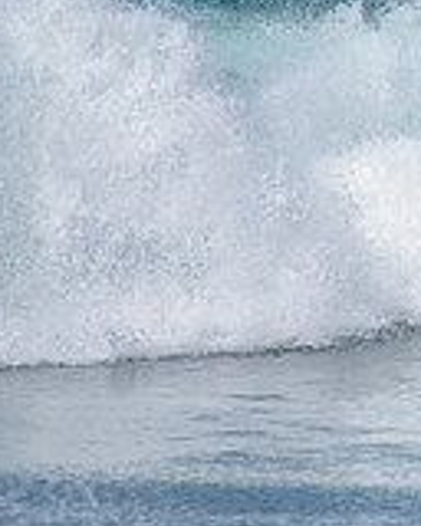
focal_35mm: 1700
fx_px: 26477
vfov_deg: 1.1
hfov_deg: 0.9
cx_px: 901
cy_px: -61
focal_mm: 500
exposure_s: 1/2500
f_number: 6.3
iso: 250
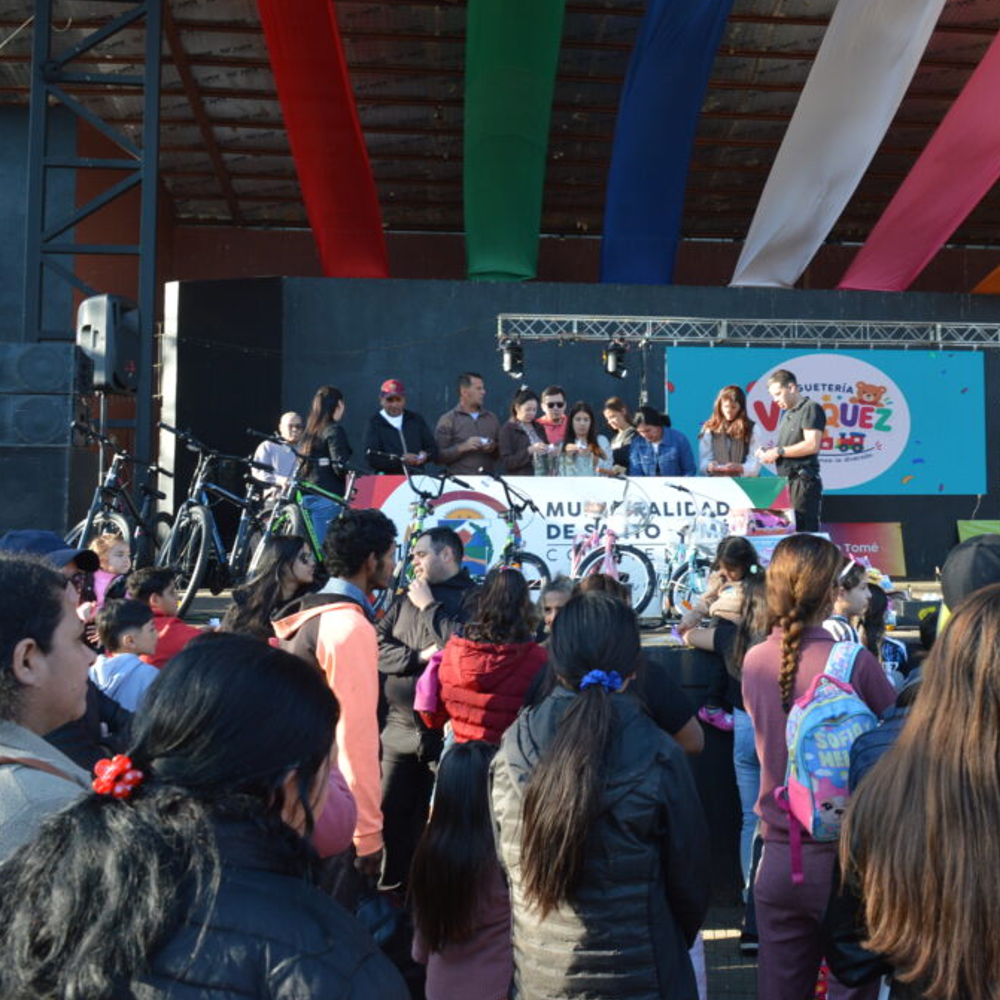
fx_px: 1144
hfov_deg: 46.9
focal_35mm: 35
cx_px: 613
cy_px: 497
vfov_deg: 47.2
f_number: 5.6
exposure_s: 1/125
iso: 280
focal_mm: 18
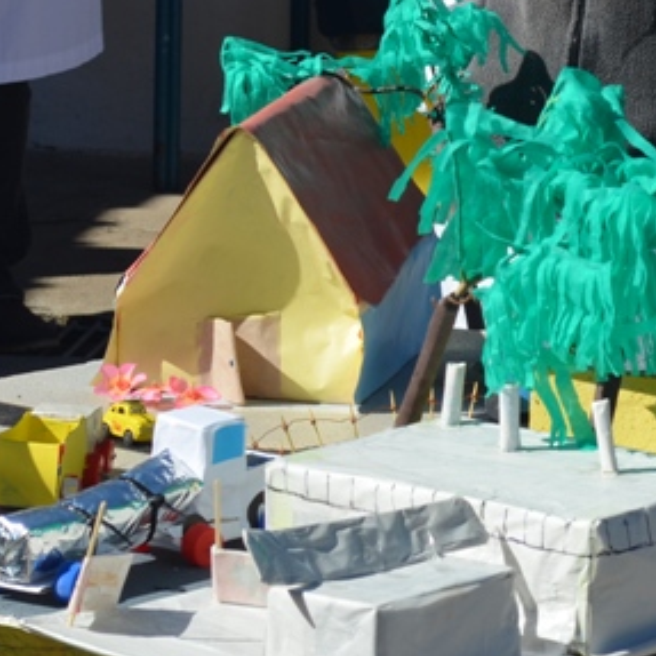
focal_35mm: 250
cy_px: -32
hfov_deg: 7.0
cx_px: 528
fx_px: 5350
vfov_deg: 7.0
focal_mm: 55
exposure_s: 1/320
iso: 100
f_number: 9
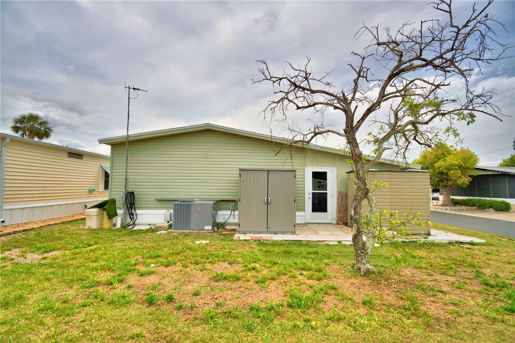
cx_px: 258
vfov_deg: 77.3
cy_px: 172
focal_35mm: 15
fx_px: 215
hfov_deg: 100.4
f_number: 4.5
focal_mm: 10
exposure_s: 1/1600
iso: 100
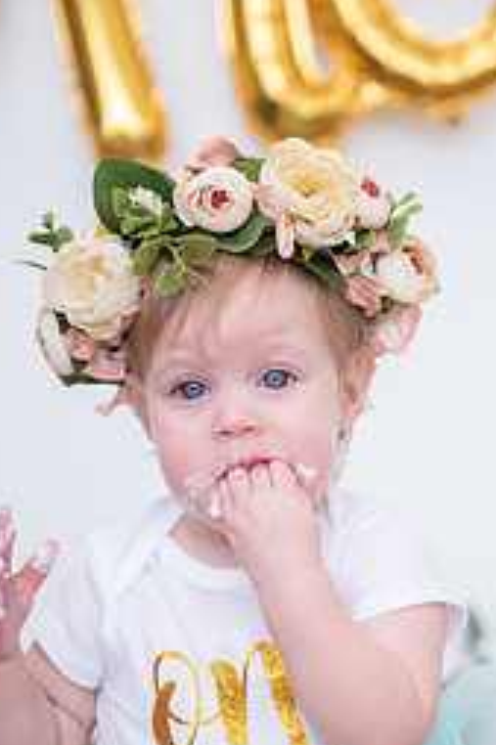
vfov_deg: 16.5
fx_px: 2566
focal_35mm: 124
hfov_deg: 11.0
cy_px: 466
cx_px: 346
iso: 500
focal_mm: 70
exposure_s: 1/250
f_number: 2.8
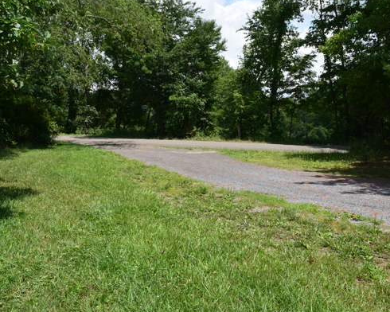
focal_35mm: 31
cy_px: 155
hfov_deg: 57.2
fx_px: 358
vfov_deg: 47.1
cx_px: 201
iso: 400
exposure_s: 1/400
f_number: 11
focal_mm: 18
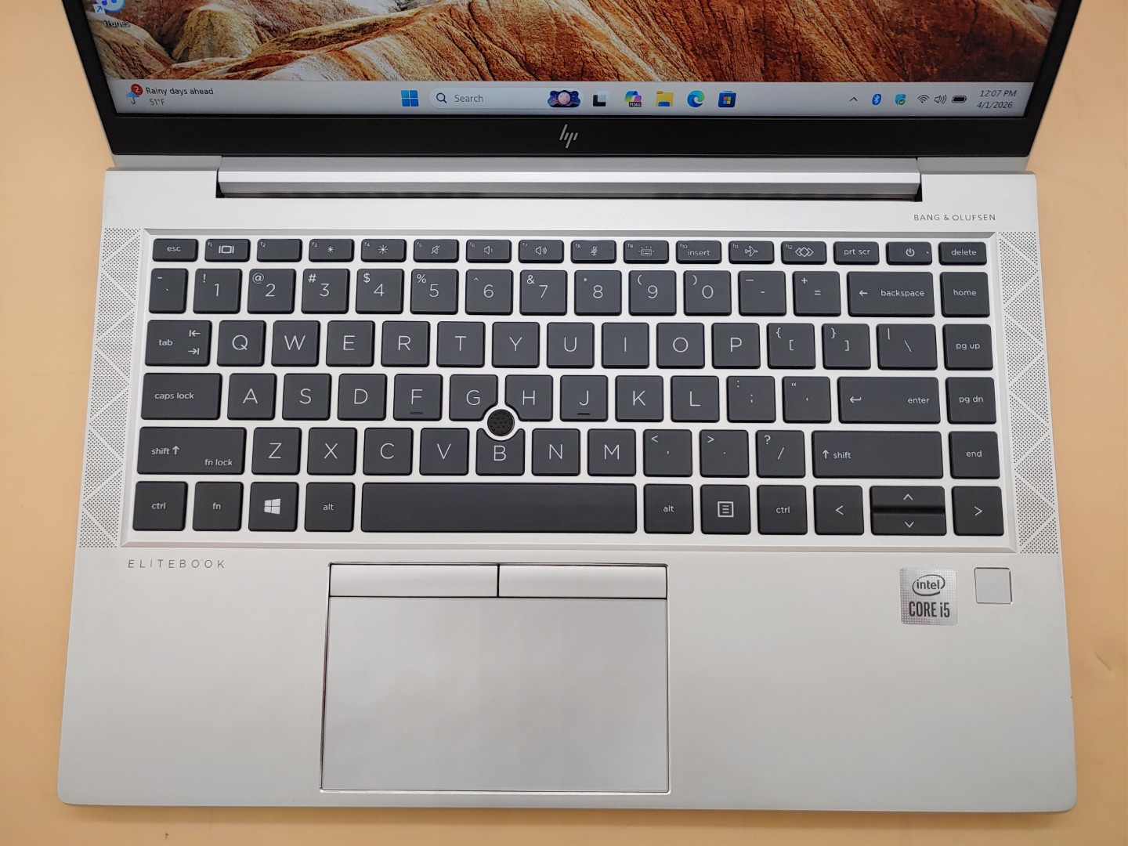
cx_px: 564
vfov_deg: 53.1
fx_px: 847
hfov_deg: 67.3
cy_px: 423
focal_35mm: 26
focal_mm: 4.36
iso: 50
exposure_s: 1/120
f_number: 1.8
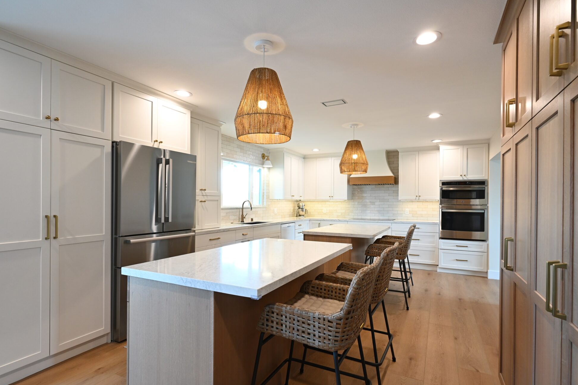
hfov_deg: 90.0
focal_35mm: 18
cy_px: 203
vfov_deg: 67.2
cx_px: 291
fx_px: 289
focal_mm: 17
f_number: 8
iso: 640
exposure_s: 1/15
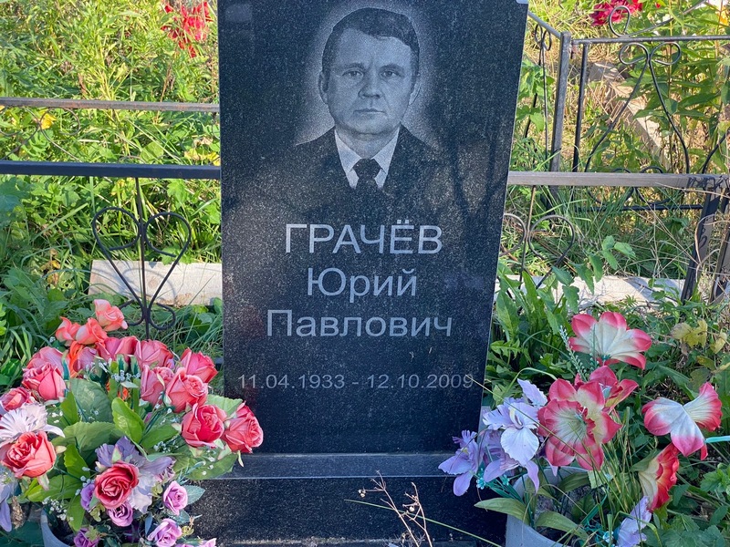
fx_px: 1097
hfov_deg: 36.8
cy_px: 274
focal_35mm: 52
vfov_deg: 28.0
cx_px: 365
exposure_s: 1/202
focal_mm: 6
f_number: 2
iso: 20
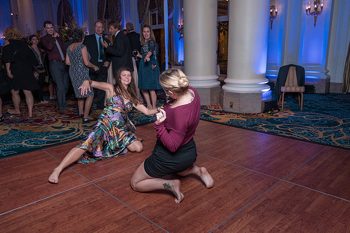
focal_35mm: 27
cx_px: 175
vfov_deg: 48.0
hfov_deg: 67.4
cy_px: 116
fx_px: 263
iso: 2000
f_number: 5.6
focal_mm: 27
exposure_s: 1/200
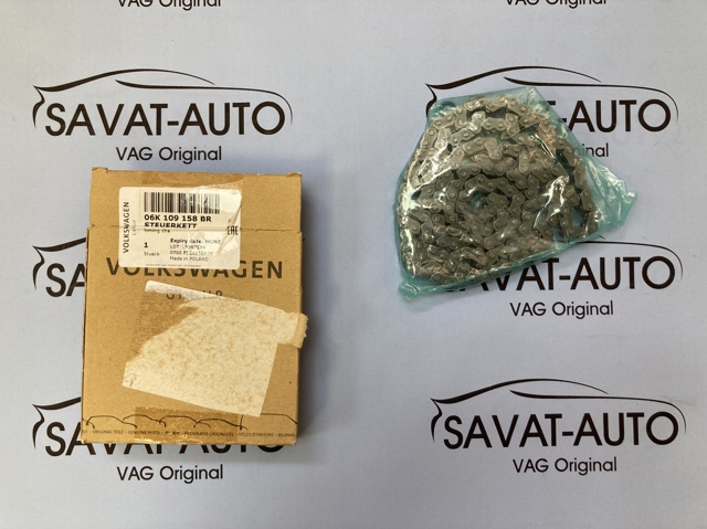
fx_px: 571
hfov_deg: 63.5
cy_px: 264
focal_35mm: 28
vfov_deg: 49.7
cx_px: 354
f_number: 1.8
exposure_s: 1/100
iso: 80
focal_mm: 3.99
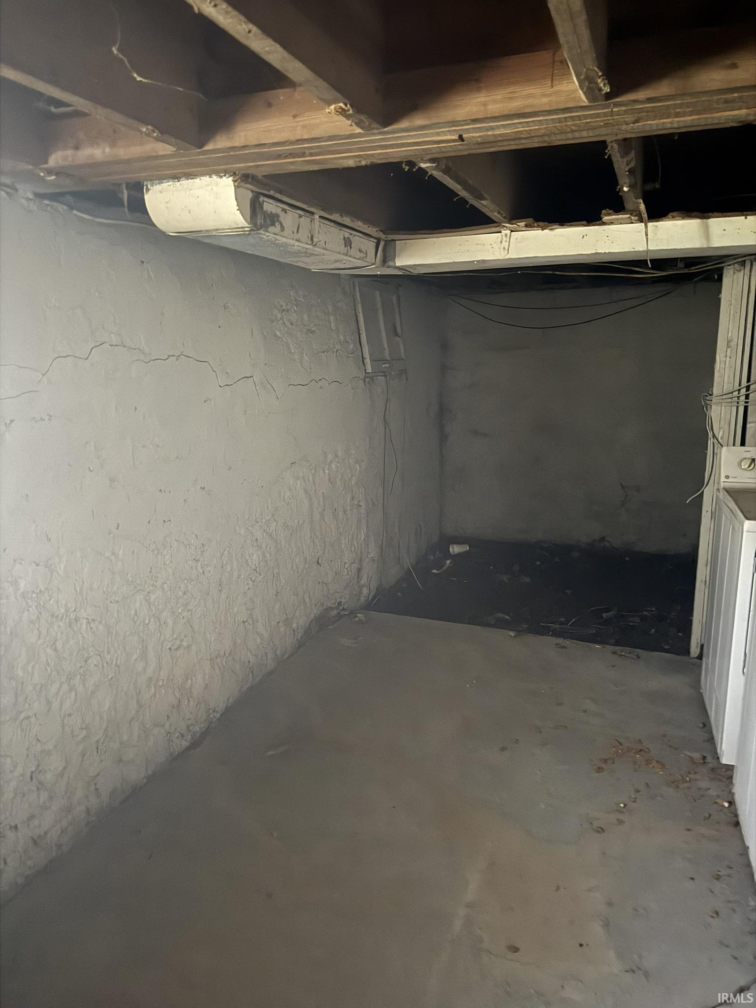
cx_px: 378
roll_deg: +1.4
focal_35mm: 24
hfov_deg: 56.8
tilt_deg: -11.3
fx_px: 699
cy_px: 504
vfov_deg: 71.6
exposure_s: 1/9
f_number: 1.78
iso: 2500
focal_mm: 6.76
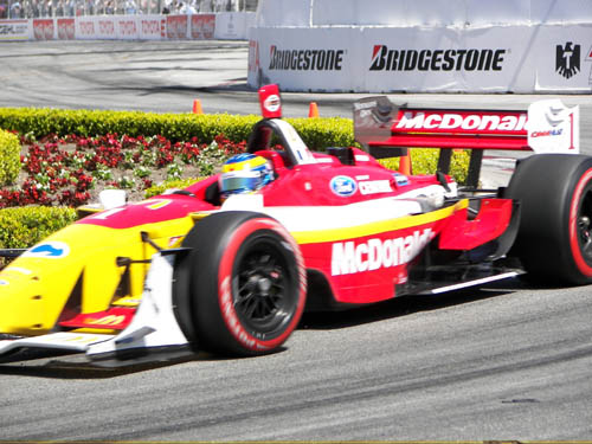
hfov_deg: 10.1
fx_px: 3352
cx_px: 296
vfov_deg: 7.6
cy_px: 222
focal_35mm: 196
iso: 50
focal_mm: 32.5
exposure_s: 1/500
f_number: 3.6
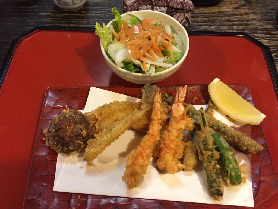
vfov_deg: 48.2
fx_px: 233
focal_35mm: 29
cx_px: 139
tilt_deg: -60.2
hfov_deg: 61.7
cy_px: 104
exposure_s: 1/24
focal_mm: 4.15
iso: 250
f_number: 2.2
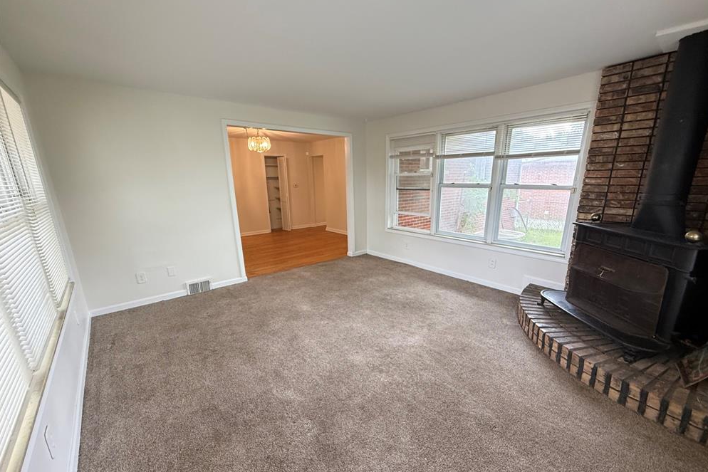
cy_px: 256
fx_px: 295
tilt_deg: -13.6
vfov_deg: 77.2
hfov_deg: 100.4
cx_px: 362
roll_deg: +0.4
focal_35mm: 15
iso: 200
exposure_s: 1/120
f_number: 2.2
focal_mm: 2.22
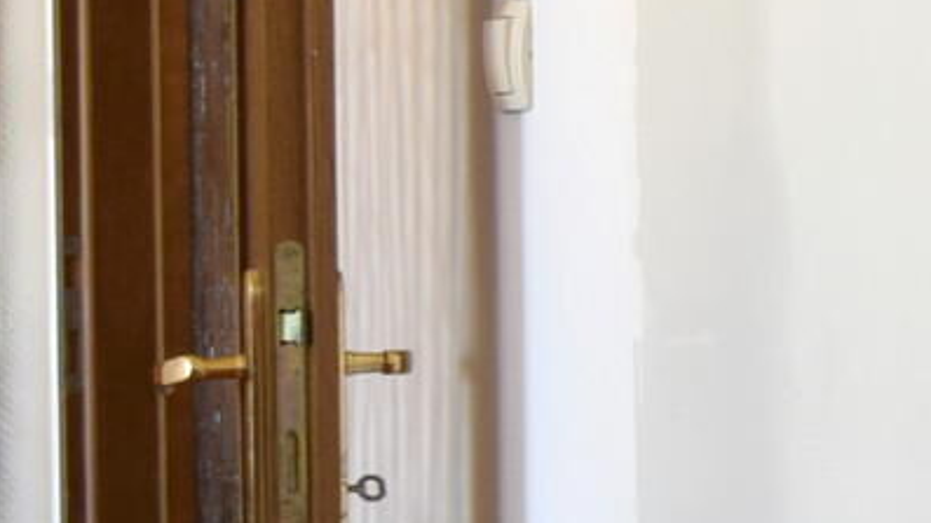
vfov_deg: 12.7
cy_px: 178
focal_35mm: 95
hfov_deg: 15.4
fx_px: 2344
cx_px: 2097
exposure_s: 1/60
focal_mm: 10
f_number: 4
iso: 400
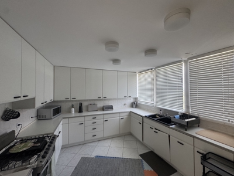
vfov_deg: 85.7
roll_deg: +2.2
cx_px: 117
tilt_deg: +2.0
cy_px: 88
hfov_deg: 102.1
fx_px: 95
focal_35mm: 14
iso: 160
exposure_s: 1/99
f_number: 2.2
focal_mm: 2.22
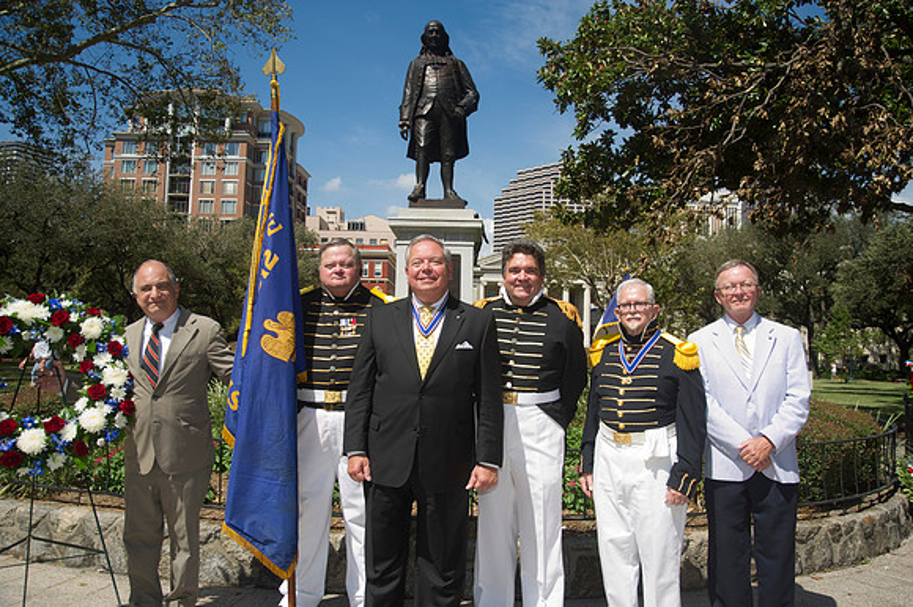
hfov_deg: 62.0
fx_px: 760
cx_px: 456
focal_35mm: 30
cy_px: 304
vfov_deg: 43.6
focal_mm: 30
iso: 200
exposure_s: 1/250
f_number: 8
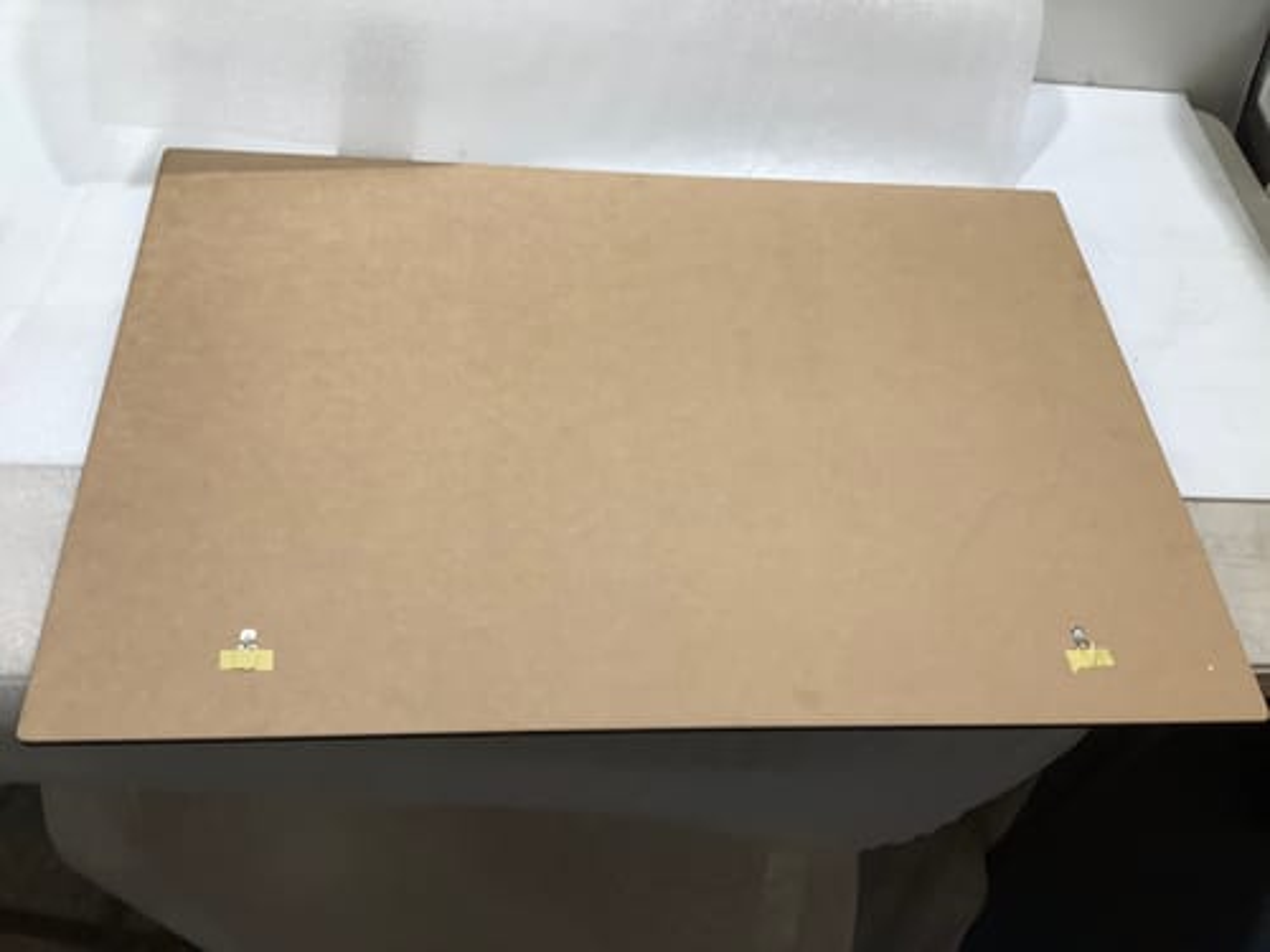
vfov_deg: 45.4
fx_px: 1137
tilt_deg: -57.3
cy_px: 476
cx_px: 635
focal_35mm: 31
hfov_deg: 58.4
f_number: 2.4
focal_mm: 3.3
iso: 64
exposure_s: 1/100
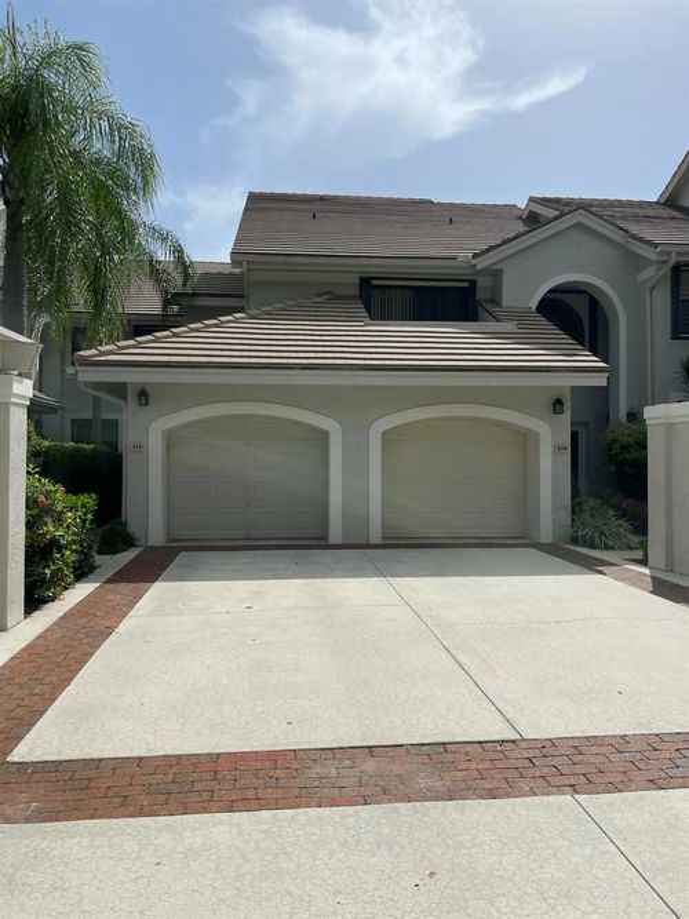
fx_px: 690
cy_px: 460
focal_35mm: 26
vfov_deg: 67.3
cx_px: 344
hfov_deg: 53.0
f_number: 1.6
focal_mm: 4.2
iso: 32
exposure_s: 1/7299
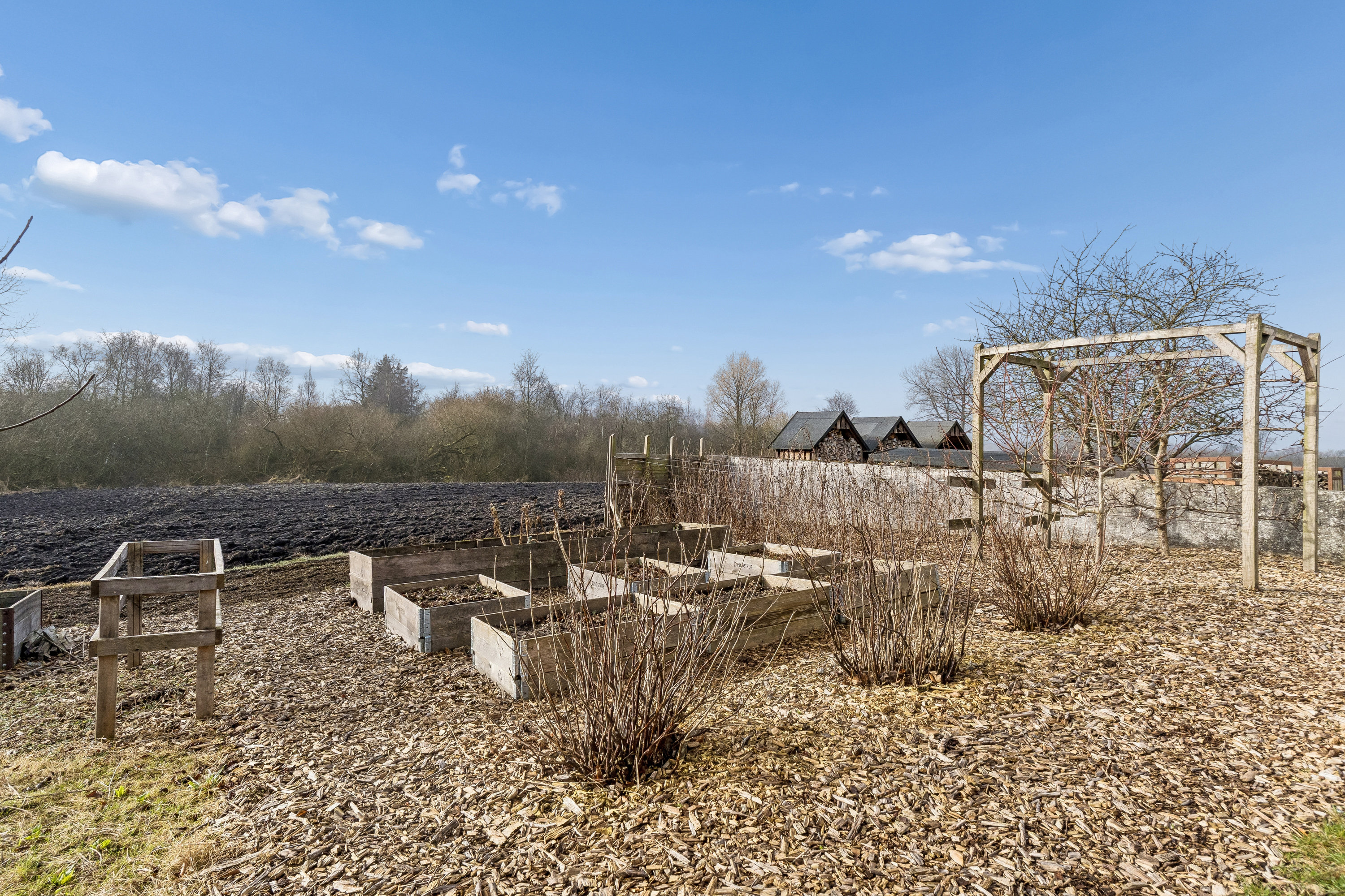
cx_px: 672
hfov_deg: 85.4
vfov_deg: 63.2
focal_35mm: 20
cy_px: 448
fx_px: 728
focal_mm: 13
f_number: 8
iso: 250
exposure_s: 1/500
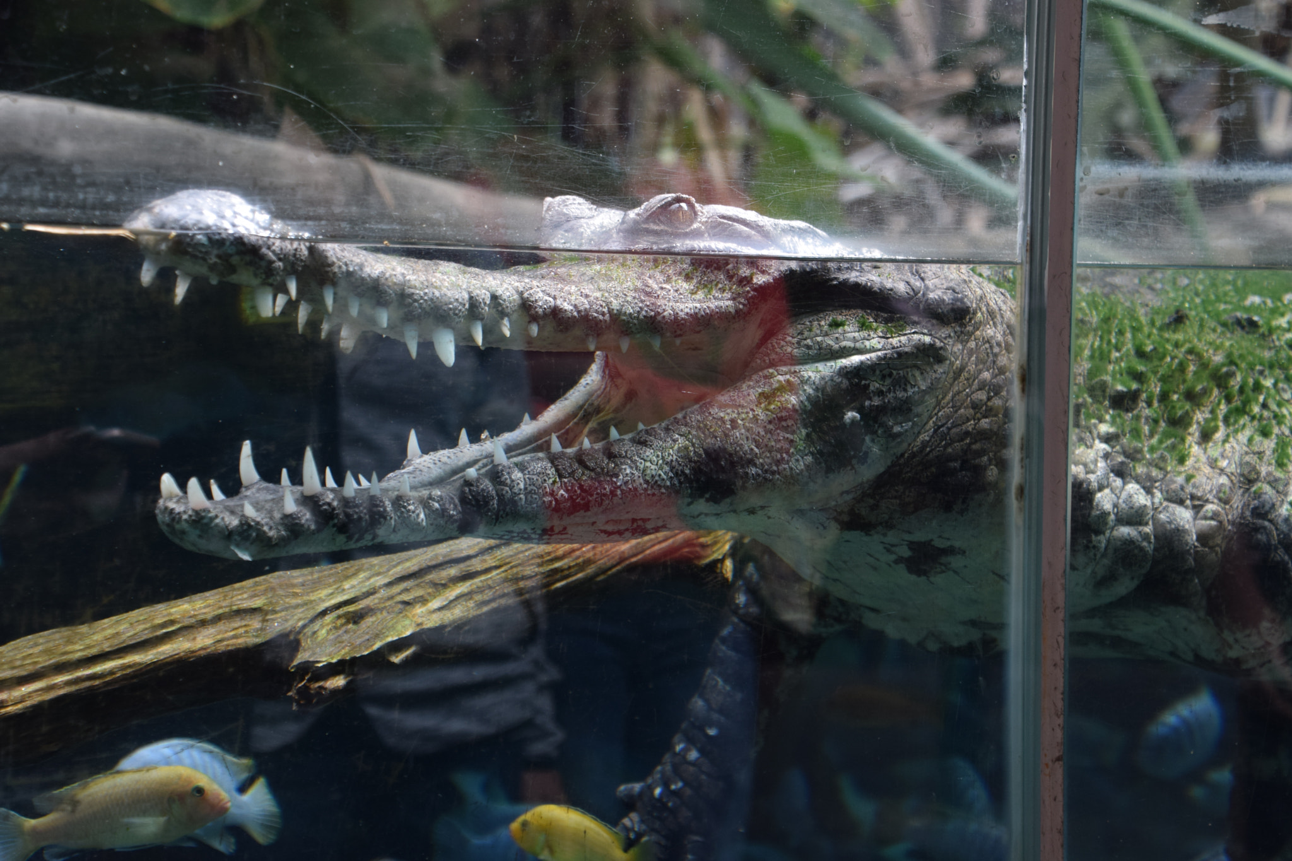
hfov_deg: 21.9
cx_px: 646
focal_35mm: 93
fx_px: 3337
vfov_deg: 14.7
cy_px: 430
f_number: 6.3
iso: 320
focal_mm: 62
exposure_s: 1/60
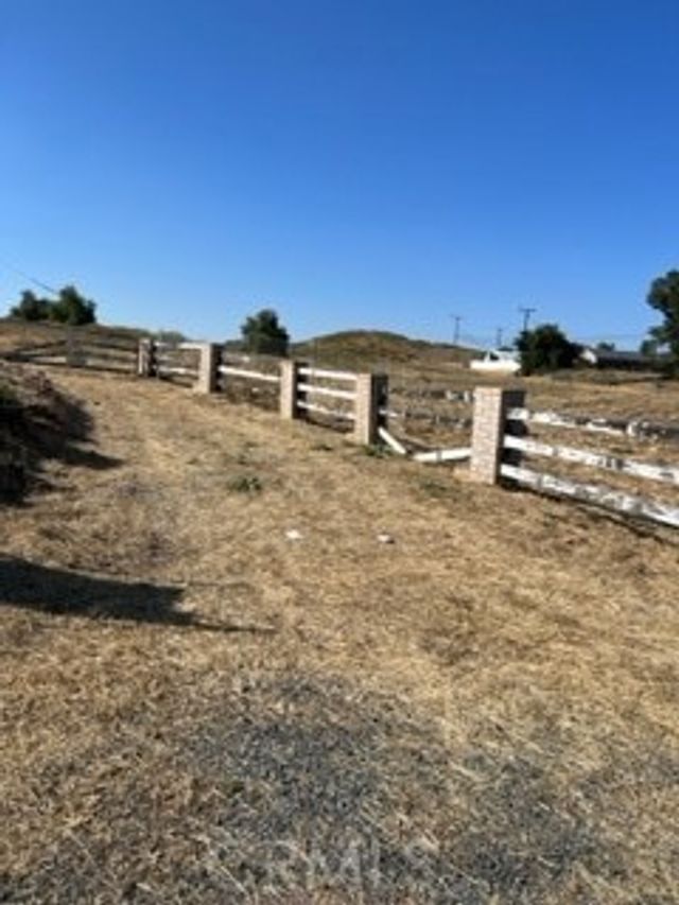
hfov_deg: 53.1
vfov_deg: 67.3
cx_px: 340
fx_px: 680
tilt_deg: -4.9
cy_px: 452
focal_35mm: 26
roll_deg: -2.8
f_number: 1.5
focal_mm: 5.7
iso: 50
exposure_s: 1/5319
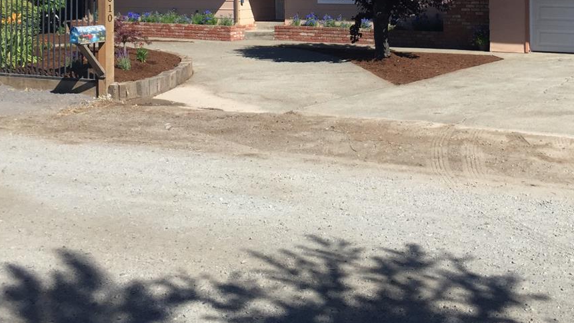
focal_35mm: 55
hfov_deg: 37.5
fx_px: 837
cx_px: 375
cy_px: -39
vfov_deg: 20.7
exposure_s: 1/1582
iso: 32
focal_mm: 4.15
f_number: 2.2
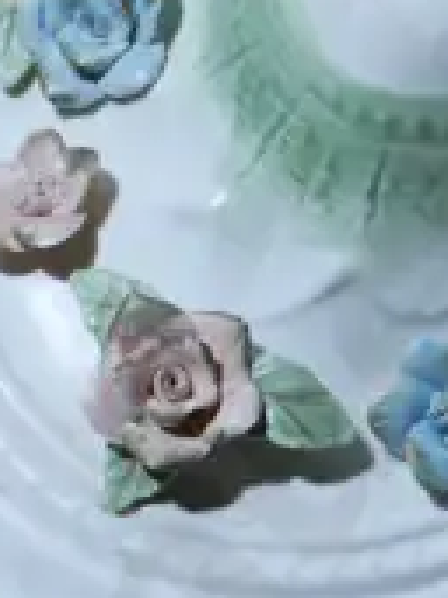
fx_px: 2903
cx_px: 320
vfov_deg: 11.7
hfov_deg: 8.8
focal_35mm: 168
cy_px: 434
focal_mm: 14
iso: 200
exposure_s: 1/100
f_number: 3.5
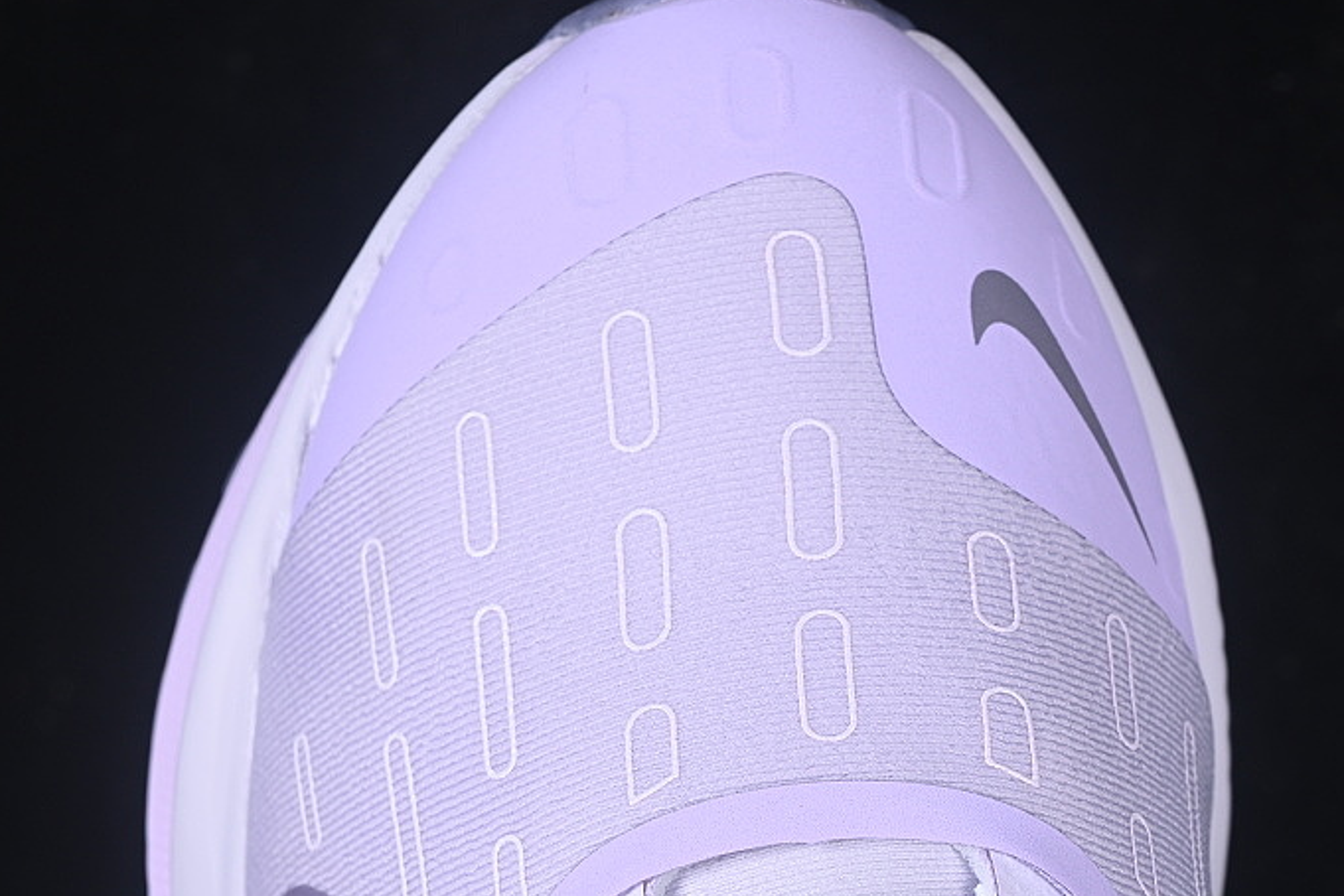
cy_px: 651
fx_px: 4442
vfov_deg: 11.5
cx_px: 744
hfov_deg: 17.2
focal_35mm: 119
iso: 160
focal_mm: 50
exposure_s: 1/80
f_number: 7.1
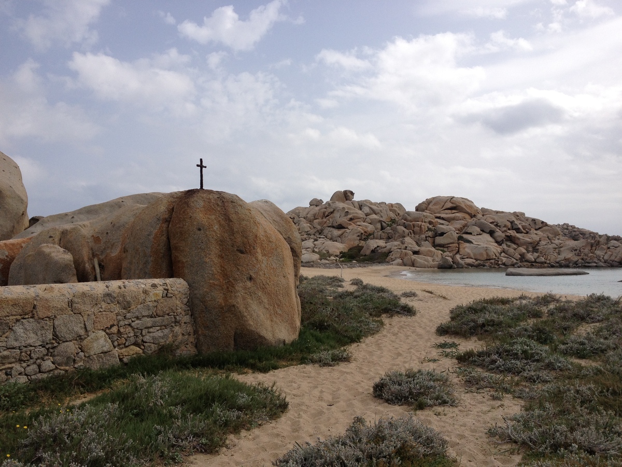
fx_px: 629
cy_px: 234
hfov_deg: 52.6
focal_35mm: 35
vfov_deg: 40.7
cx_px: 311
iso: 64
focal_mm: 4.28
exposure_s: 1/2304
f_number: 2.4
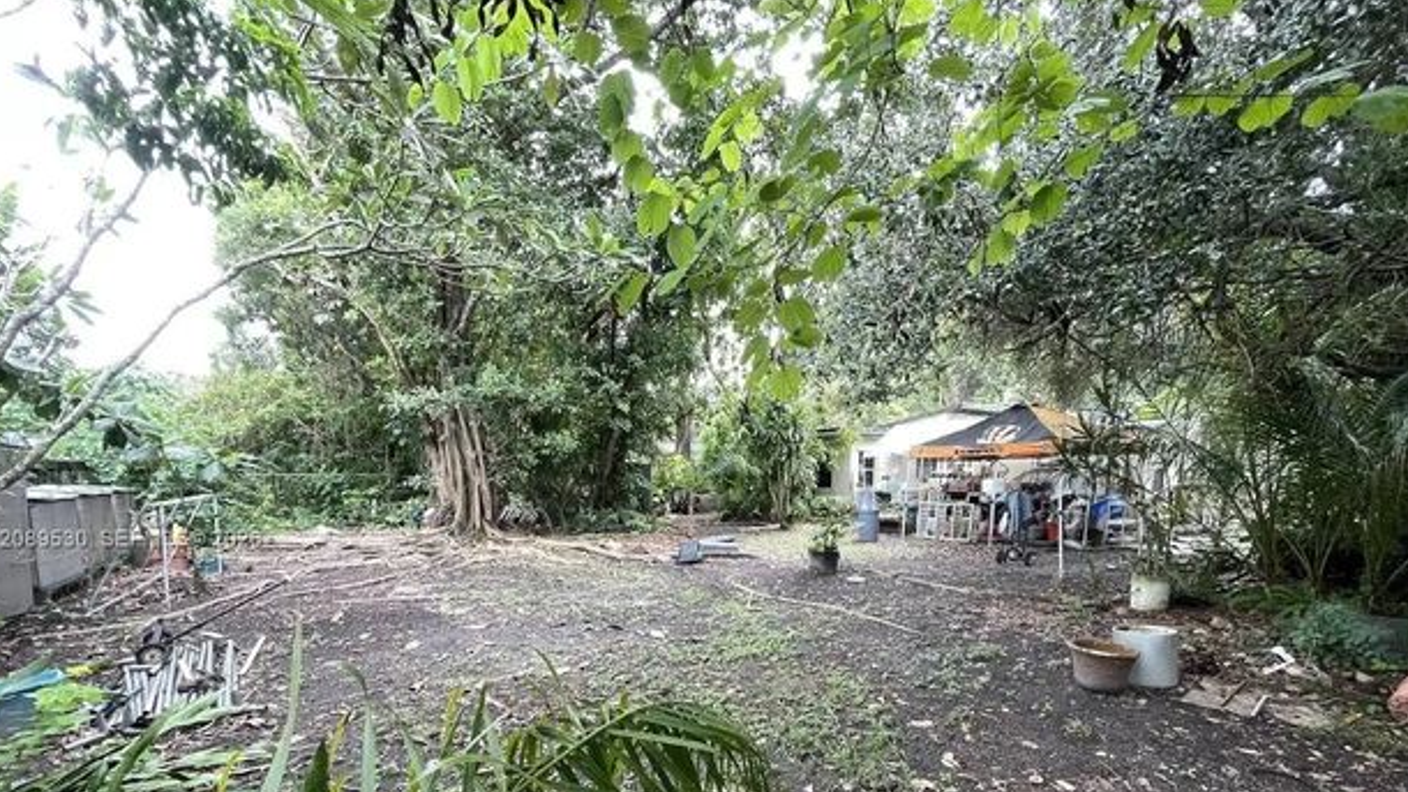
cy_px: 540
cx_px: 706
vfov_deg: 65.0
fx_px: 597
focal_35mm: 16
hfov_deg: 99.4
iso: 100
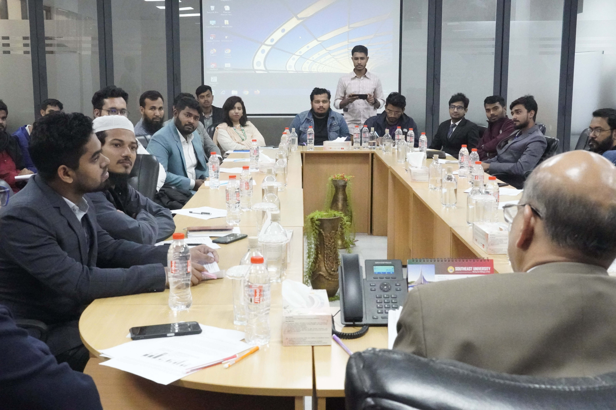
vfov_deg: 29.9
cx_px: 308
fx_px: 770
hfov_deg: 43.6
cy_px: 205
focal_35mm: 45
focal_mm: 30
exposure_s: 1/200
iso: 20000
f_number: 10
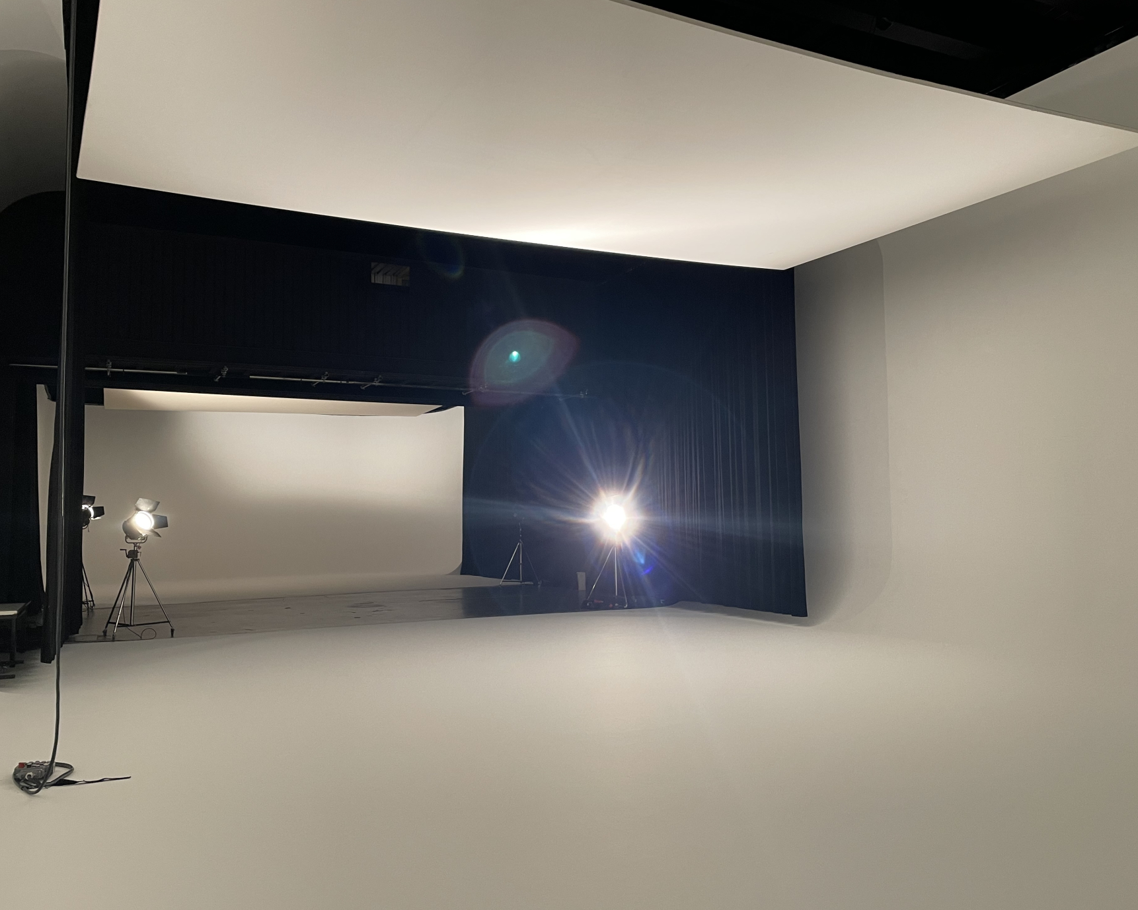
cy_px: 447
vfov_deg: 51.5
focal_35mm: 28
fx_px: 943
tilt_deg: +6.1
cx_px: 566
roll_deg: +0.9
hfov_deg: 62.2
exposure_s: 1/50
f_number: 1.6
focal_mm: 4.2
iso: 100
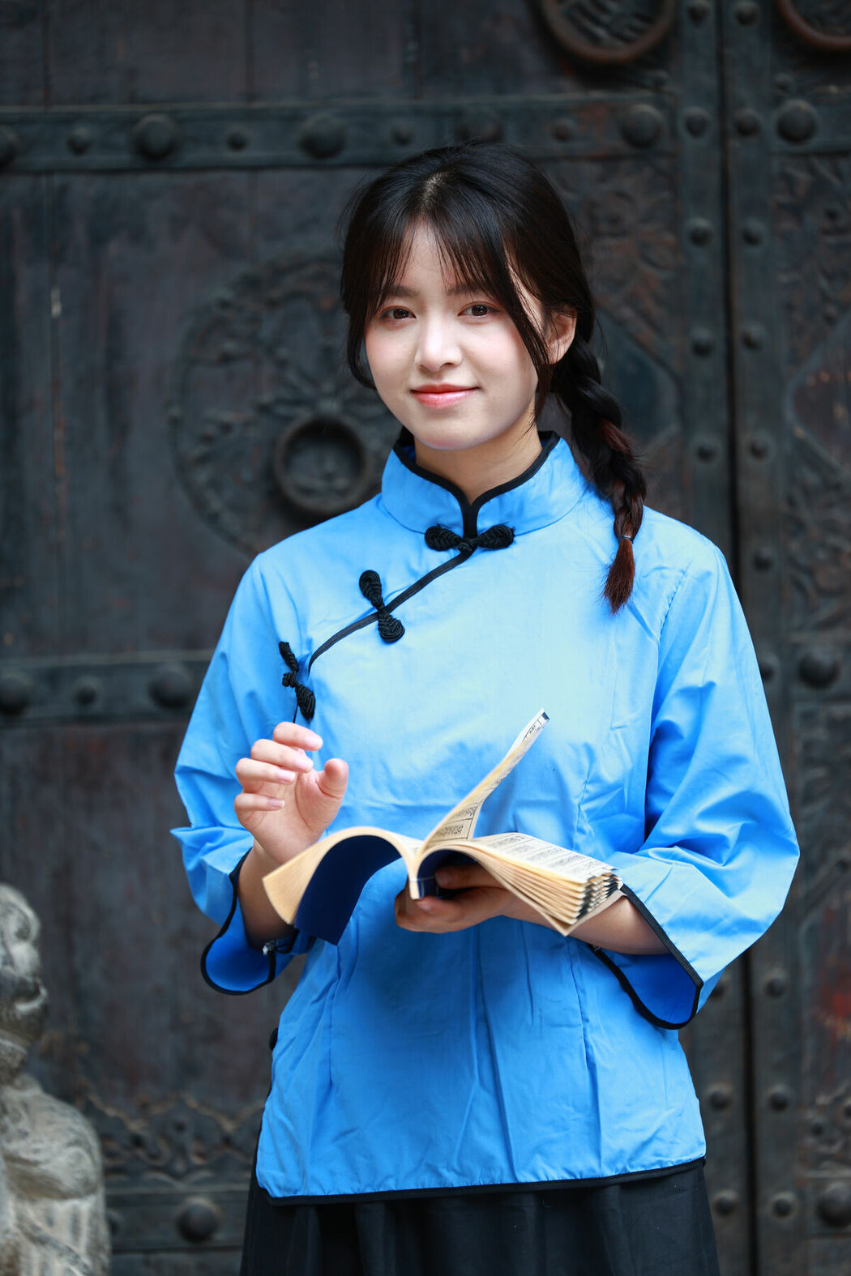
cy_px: 638
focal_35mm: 199
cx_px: 426
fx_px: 7056
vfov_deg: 10.3
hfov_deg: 6.9
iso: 100
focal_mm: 200
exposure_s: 1/200
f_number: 2.8
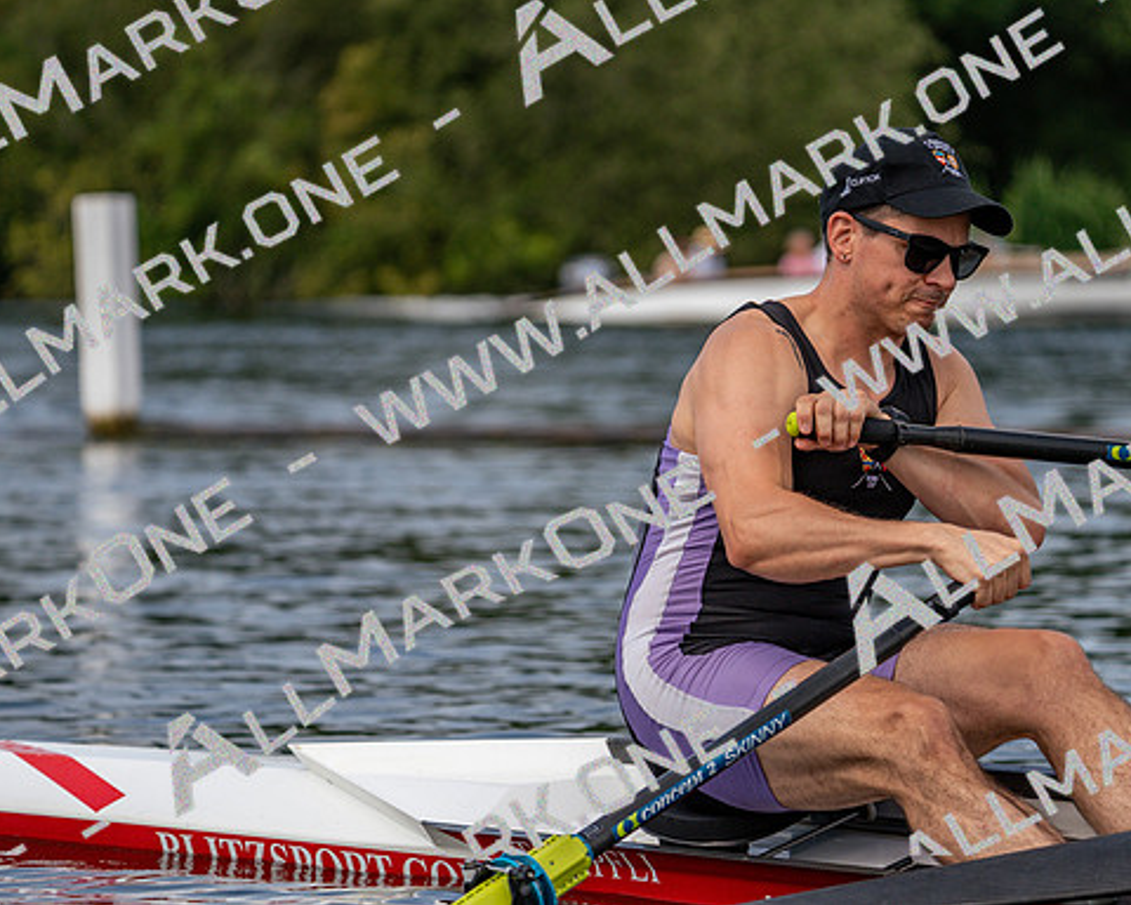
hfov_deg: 8.5
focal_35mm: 227
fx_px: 7598
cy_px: 451
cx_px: 646
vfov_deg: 6.8
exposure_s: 1/1600
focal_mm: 200
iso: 320
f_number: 5.6
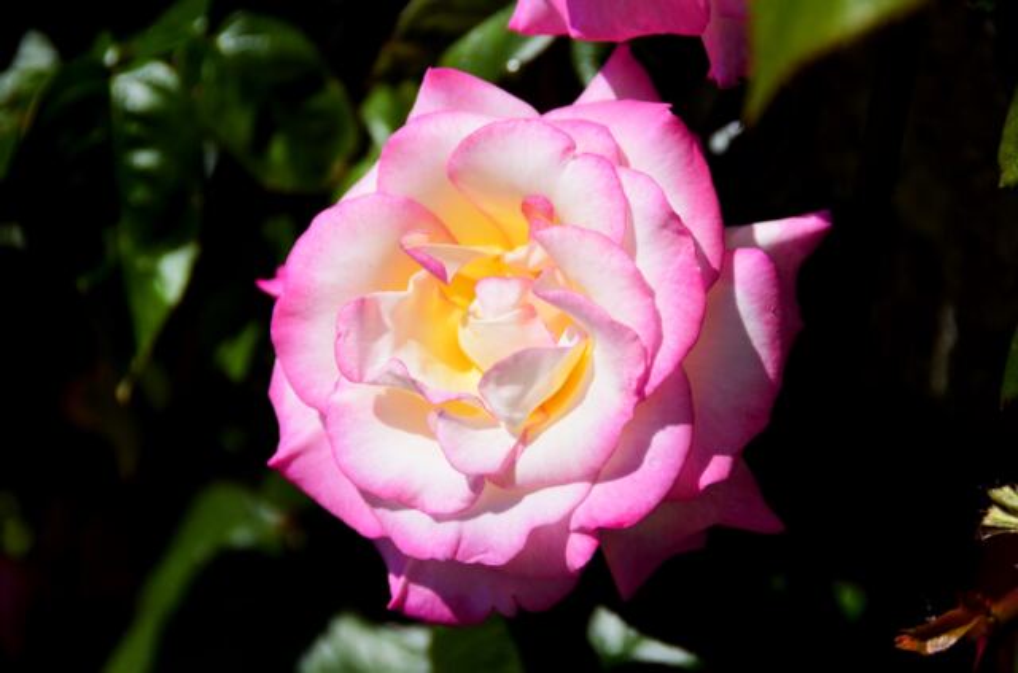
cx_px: 509
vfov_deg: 9.6
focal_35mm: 142
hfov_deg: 14.4
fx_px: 4019
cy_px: 336
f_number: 5.3
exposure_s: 1/2000
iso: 200
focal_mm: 95
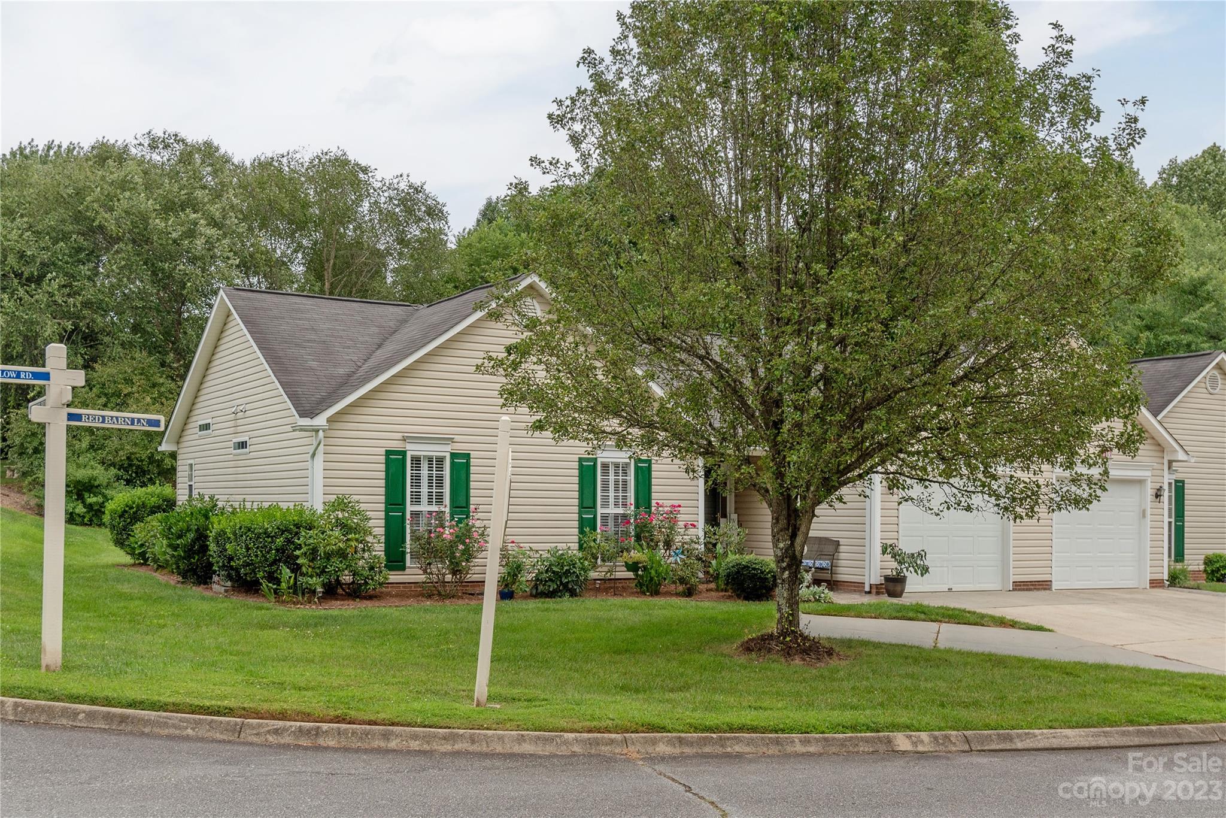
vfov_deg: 41.1
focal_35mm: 32
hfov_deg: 58.7
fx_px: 1090
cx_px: 613
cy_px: 409
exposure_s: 1/1250
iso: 320
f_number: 7.1
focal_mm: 32
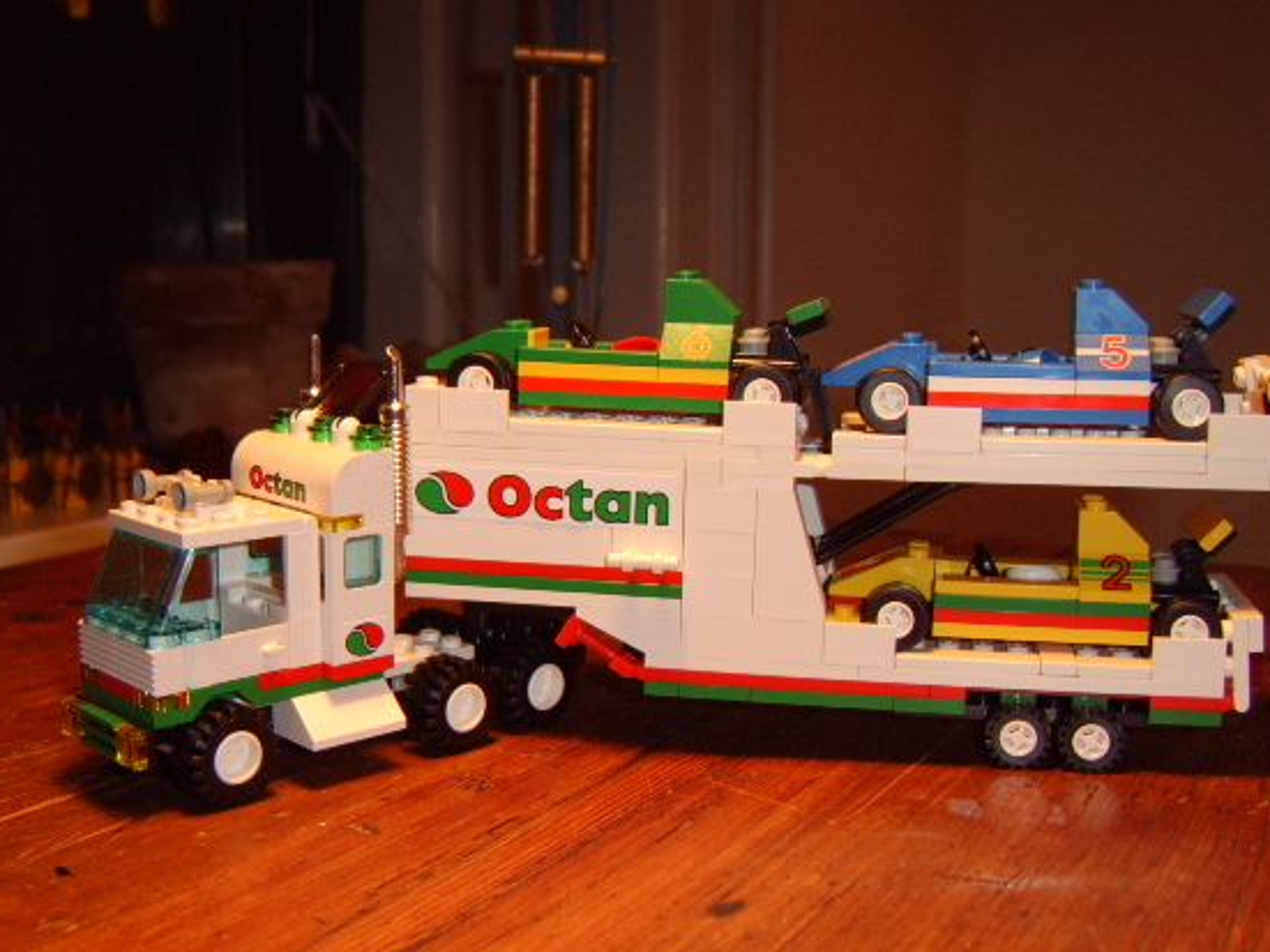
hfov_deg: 51.3
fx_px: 1320
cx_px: 675
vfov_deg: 39.6
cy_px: 535
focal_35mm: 36
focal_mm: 8.13
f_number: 2.7
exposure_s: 1/30
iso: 141
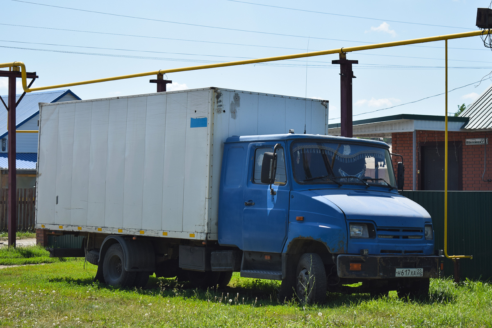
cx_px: 246
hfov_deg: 28.1
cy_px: 164
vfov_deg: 18.9
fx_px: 984
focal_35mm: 72
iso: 100
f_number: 5.6
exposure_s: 1/500
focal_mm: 48
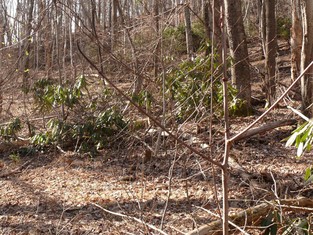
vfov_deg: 26.1
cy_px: 134
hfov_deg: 33.6
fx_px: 506
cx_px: 73
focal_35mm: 56
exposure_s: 1/125
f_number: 4
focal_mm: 7.4
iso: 100
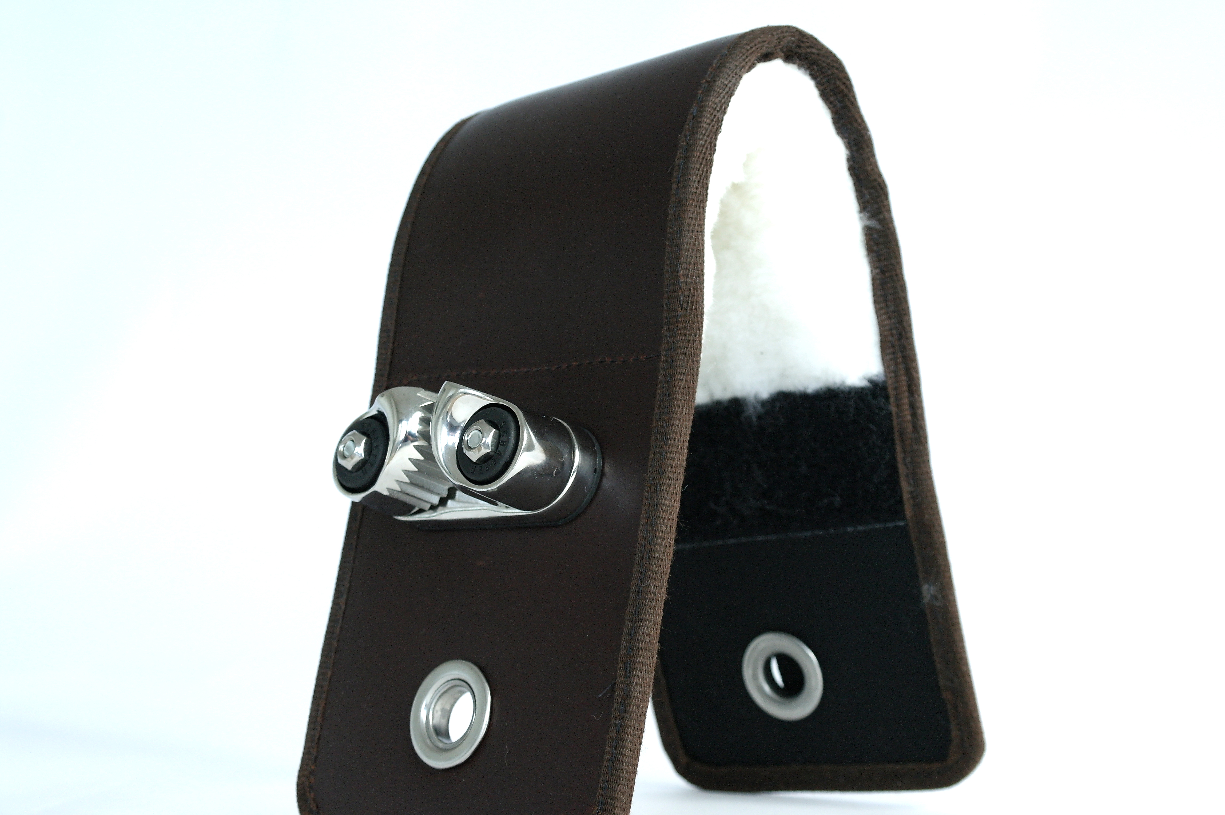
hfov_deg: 37.5
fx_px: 1802
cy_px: 408
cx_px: 612
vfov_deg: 25.5
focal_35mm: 53
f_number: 5.6
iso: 500
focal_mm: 35
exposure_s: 1/60
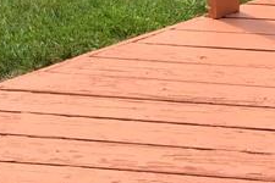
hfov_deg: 14.7
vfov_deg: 9.5
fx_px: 1046
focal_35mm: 137
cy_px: -150
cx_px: 1
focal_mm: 3
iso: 16
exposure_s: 1/534
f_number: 1.8
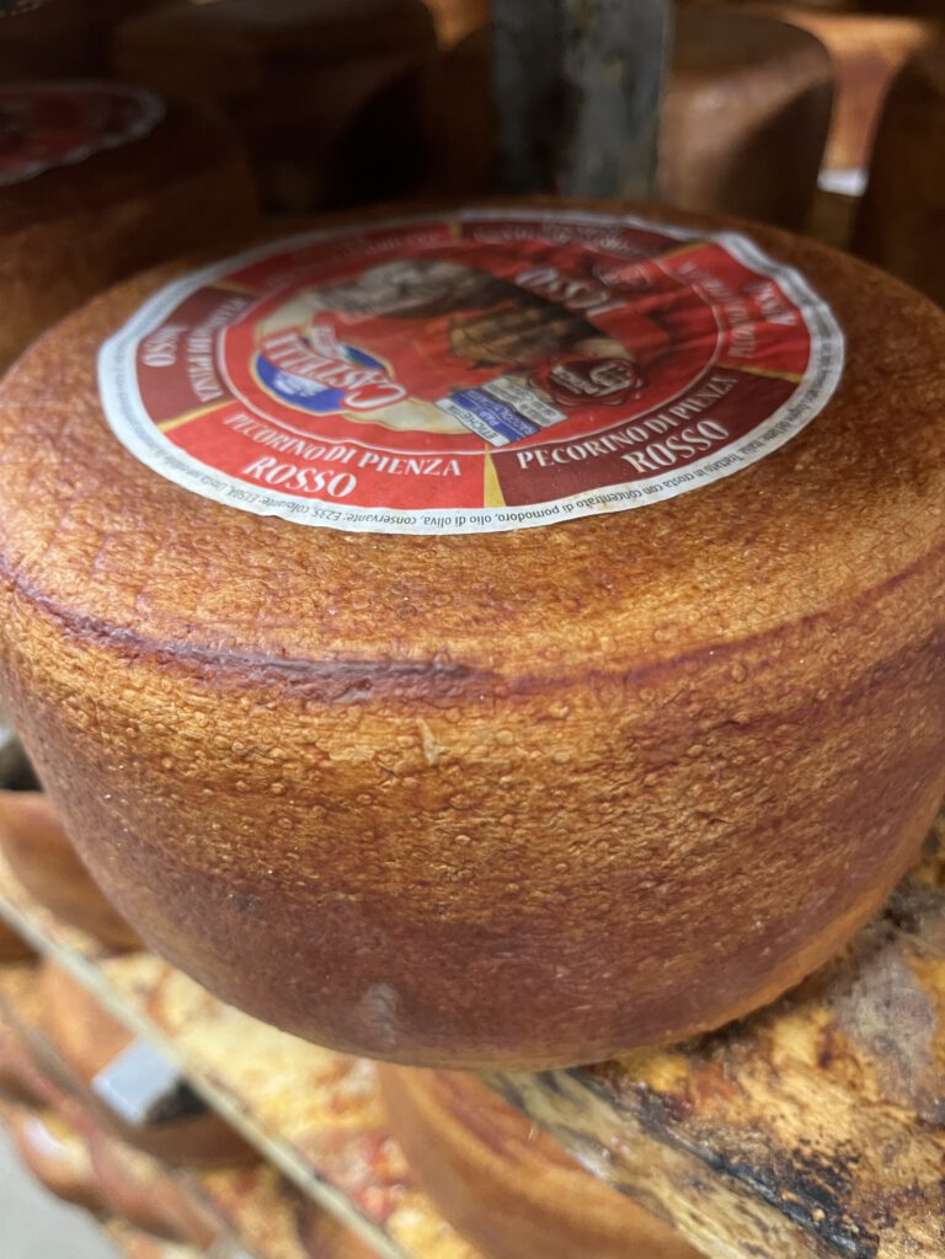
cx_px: 472
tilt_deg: -38.2
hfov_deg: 53.1
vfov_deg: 67.3
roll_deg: +2.6
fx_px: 946
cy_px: 630
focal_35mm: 26
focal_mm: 5.1
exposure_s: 1/50
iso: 250
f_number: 1.6
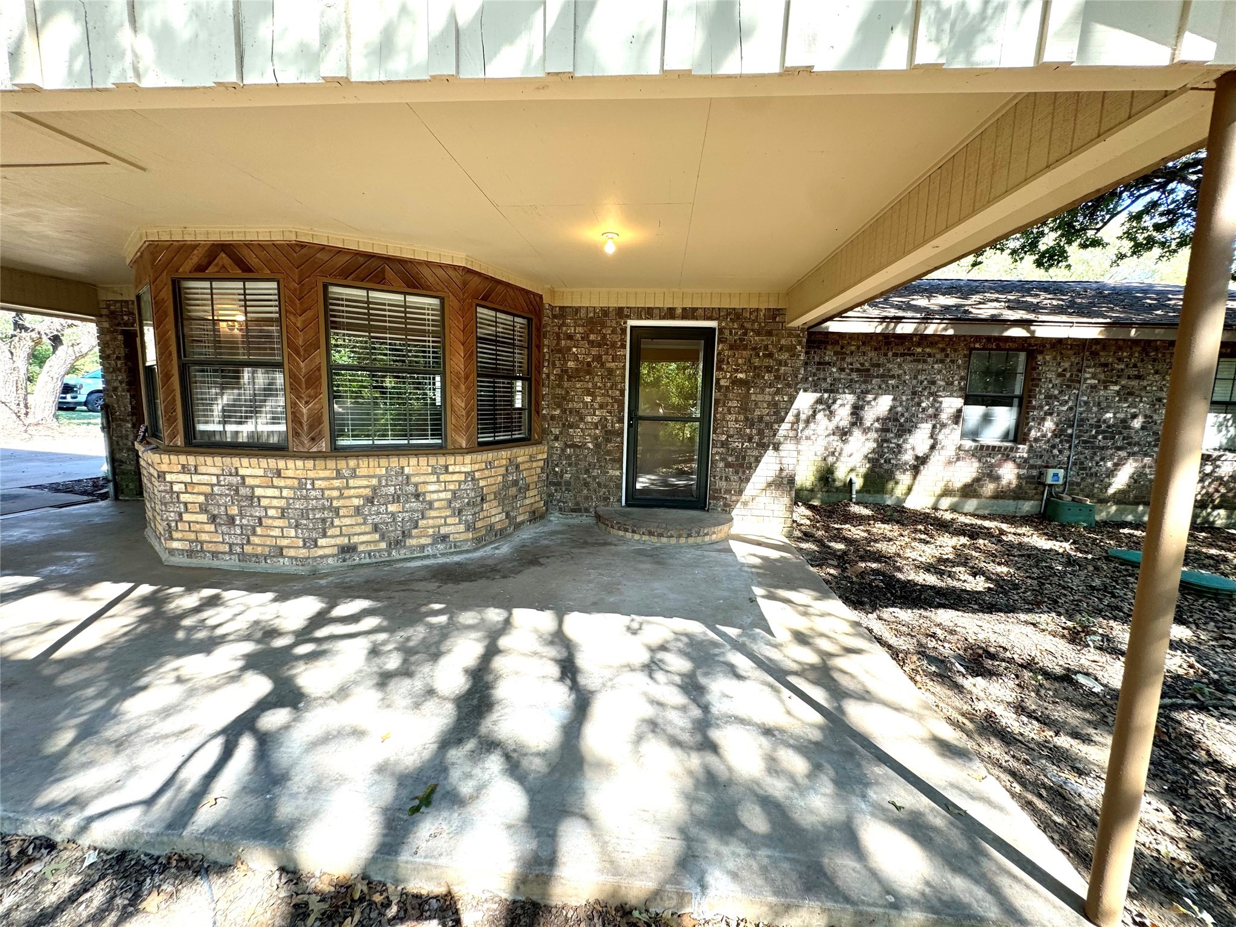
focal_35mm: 14
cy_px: 464
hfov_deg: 102.1
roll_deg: -3.1
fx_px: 500
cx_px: 618
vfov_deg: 85.7
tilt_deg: -7.0
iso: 50
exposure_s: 1/99
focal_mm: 2.22
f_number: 2.2
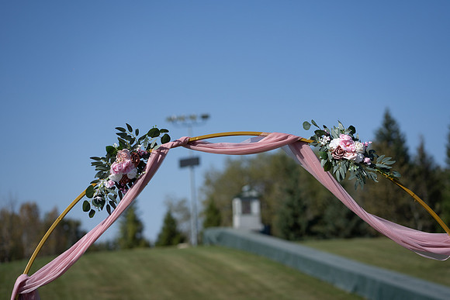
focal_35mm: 85
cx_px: 225
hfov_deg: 23.9
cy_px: 150
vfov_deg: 16.1
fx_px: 1063
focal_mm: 85
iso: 250
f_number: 2.8
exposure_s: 1/8000
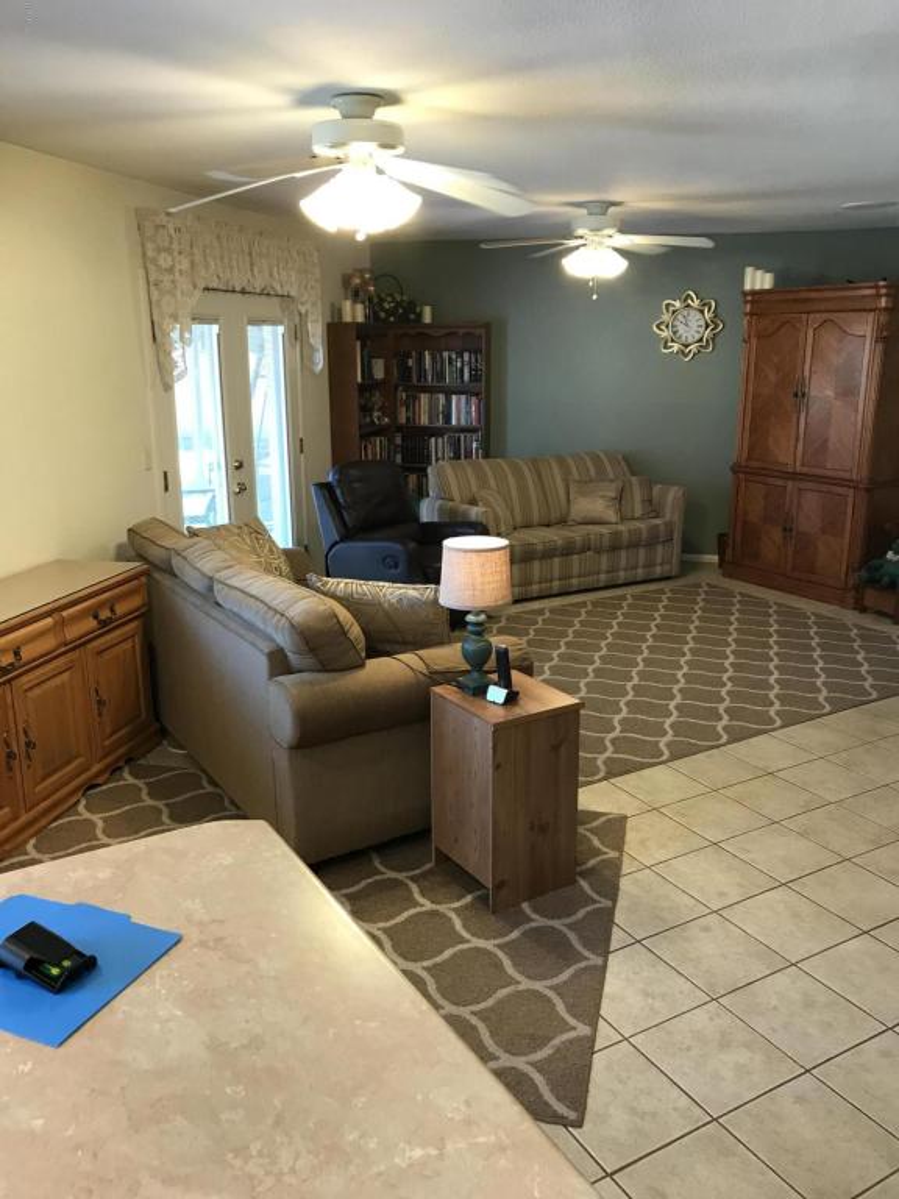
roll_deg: +0.8
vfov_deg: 63.4
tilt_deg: -13.1
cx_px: 450
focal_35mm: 28
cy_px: 600
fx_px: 970
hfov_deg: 49.7
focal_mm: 3.99
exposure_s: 1/30
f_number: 1.8
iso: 32
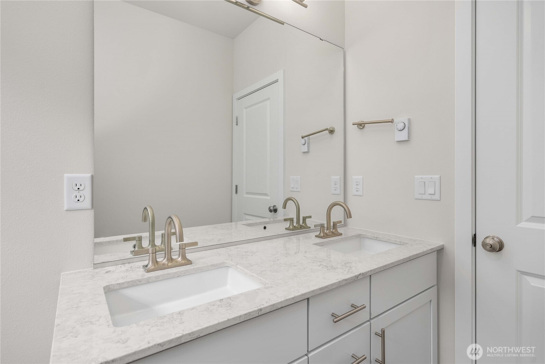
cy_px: 182
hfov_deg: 93.2
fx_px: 257
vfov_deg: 70.5
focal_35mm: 17
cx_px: 272
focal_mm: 17
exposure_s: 1/20
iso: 1000
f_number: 7.1
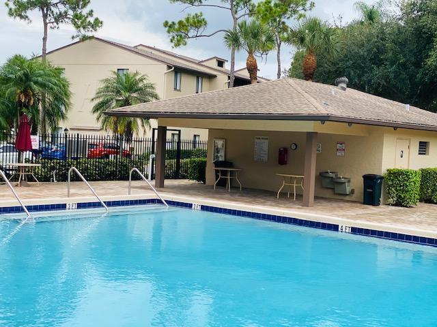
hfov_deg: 36.8
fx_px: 656
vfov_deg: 28.0
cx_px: 218
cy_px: 164
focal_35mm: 52
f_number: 2
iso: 20
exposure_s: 1/695
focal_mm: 6
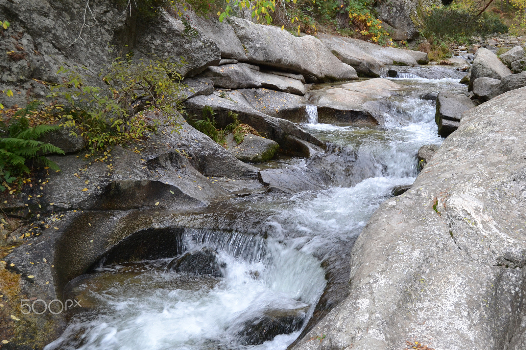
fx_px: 657
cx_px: 263
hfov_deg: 43.6
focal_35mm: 45
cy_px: 175
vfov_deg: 29.9
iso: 800
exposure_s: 1/60
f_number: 6.3
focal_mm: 30
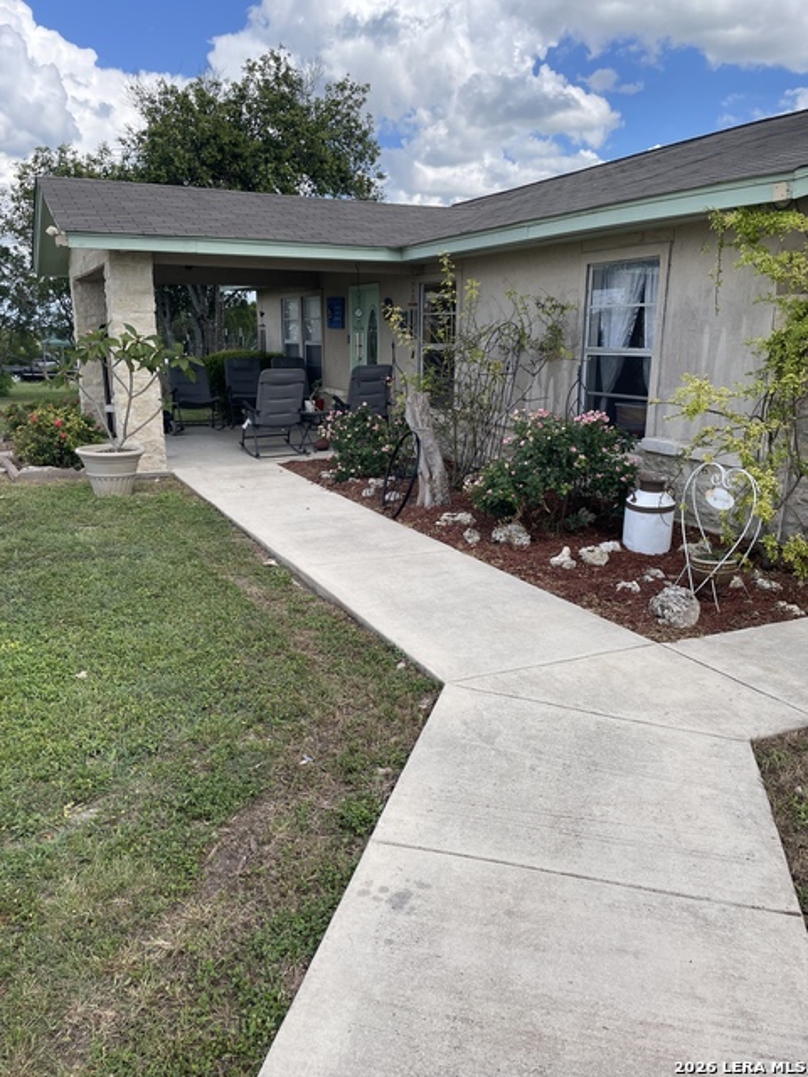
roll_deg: +0.2
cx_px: 404
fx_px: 809
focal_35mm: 26
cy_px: 538
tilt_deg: -13.7
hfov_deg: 53.1
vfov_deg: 67.3
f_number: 1.6
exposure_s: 1/1916
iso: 32
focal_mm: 4.2
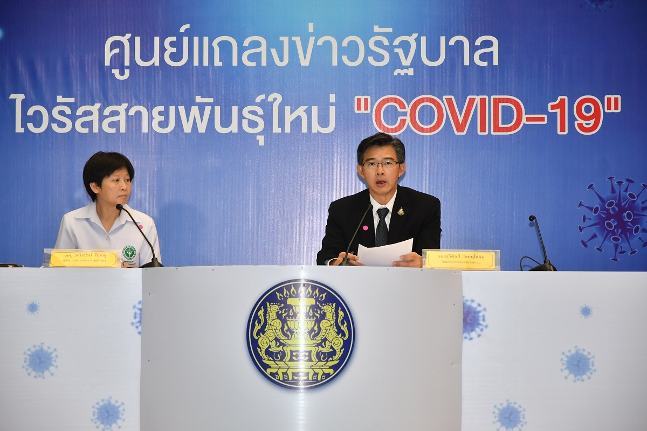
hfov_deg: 17.1
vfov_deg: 11.4
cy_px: 216
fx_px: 2156
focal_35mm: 120
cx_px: 324
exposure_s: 1/250
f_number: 4.5
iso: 1000
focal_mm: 80
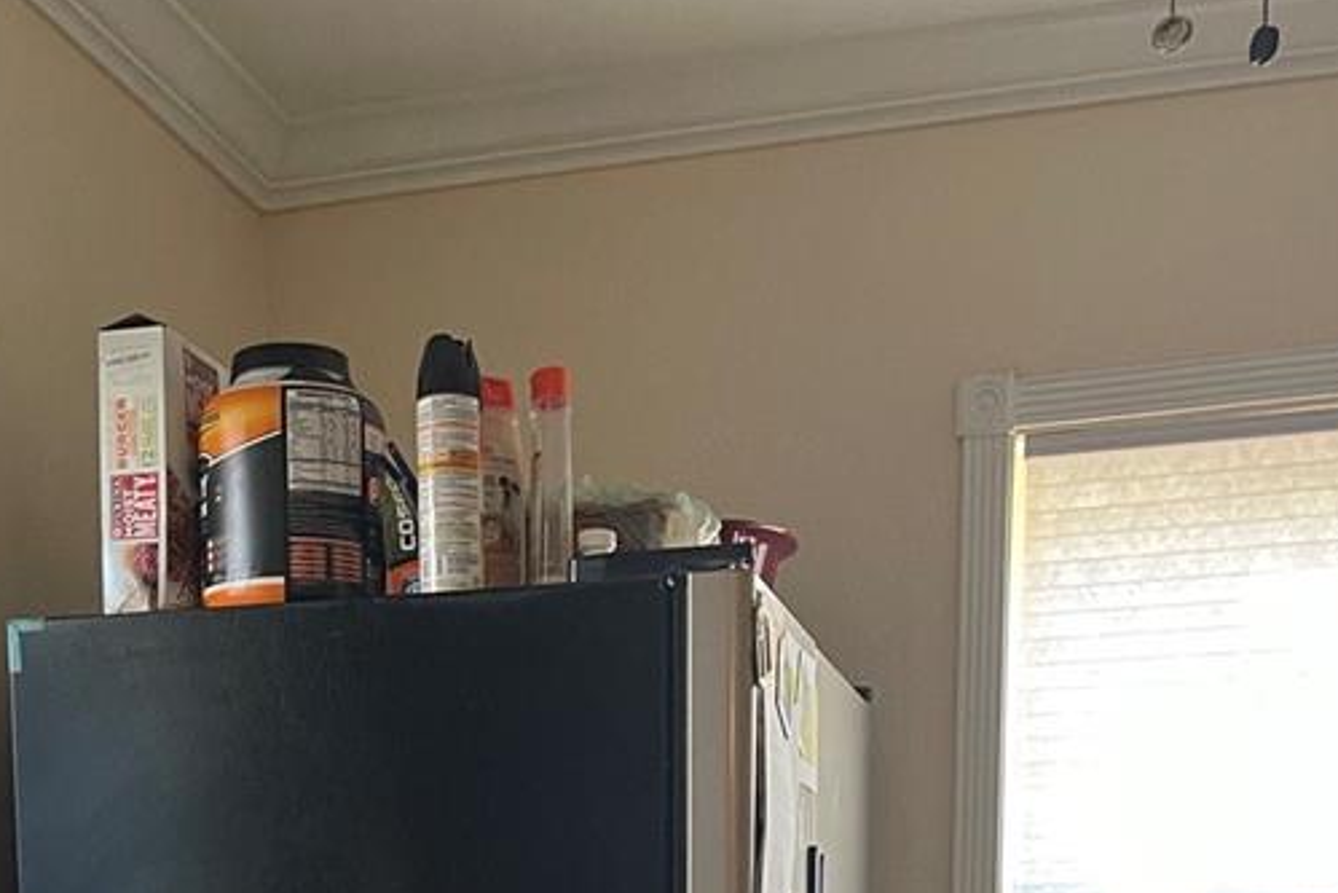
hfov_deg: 30.8
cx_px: 483
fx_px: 2416
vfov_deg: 18.1
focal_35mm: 65
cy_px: 1419
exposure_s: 1/60
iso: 320
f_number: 1.6
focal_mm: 5.1
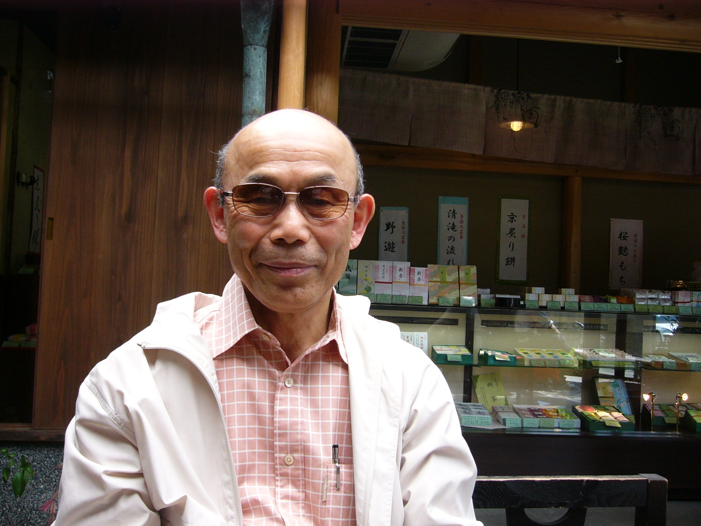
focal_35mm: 35
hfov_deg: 52.6
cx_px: 350
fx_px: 709
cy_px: 263
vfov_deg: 40.7
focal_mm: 5.8
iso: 100
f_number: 2.8
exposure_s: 1/80
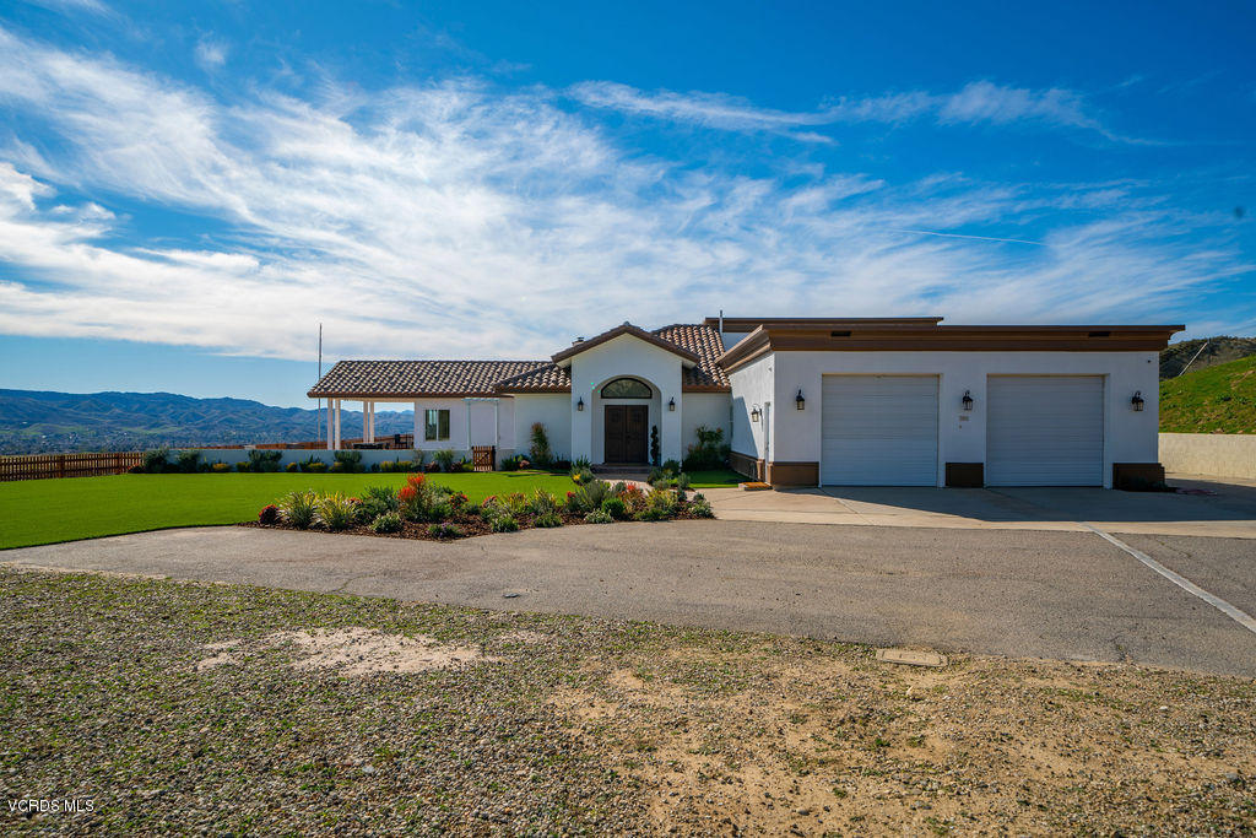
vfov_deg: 53.1
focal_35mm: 24
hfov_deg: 73.7
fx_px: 837
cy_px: 419
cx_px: 628
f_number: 8
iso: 50
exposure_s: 1/200
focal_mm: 24
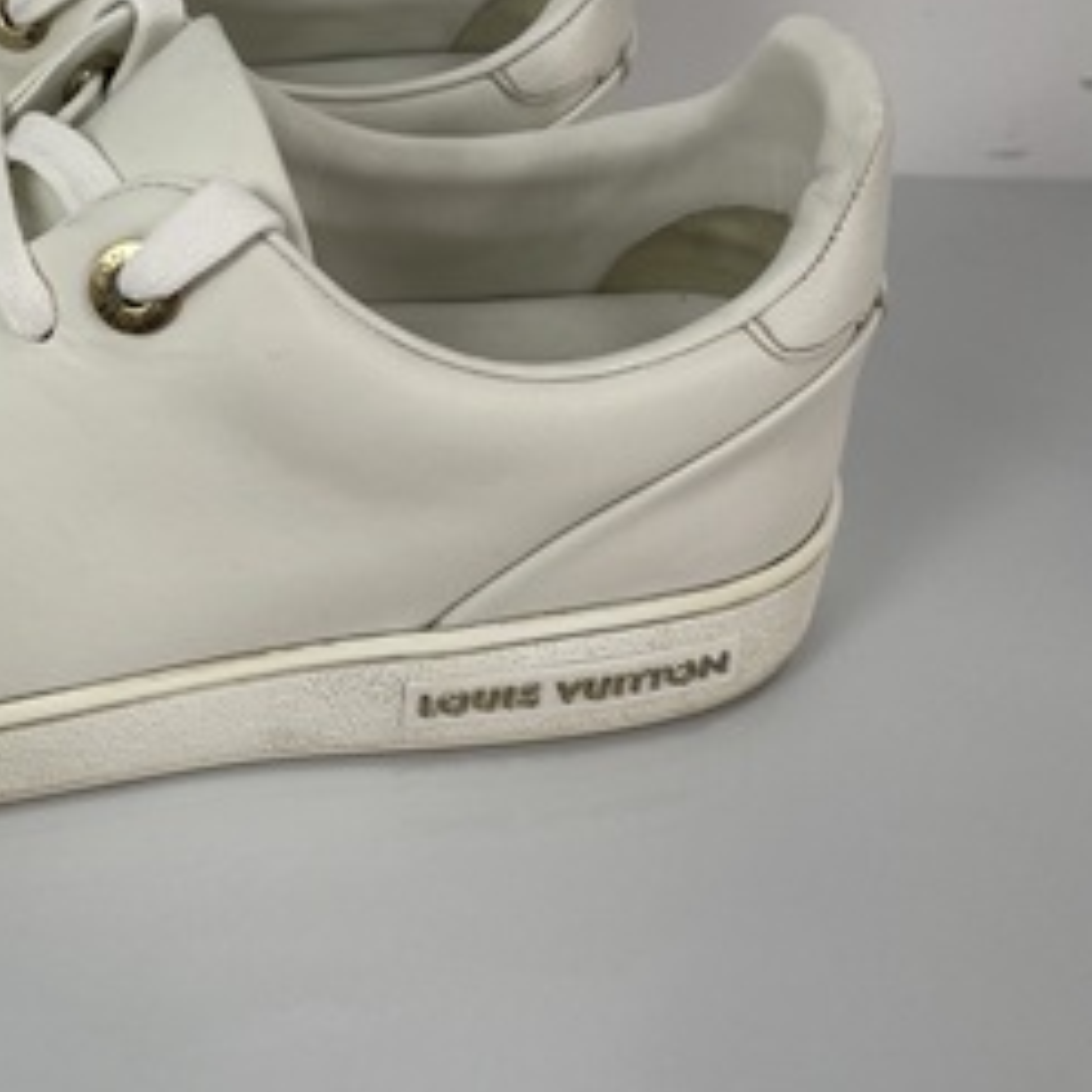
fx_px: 1713
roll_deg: +2.6
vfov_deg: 35.3
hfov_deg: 32.3
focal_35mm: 48
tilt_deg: -37.4
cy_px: 486
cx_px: -27
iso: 32
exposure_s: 1/330
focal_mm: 4.2
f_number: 1.6
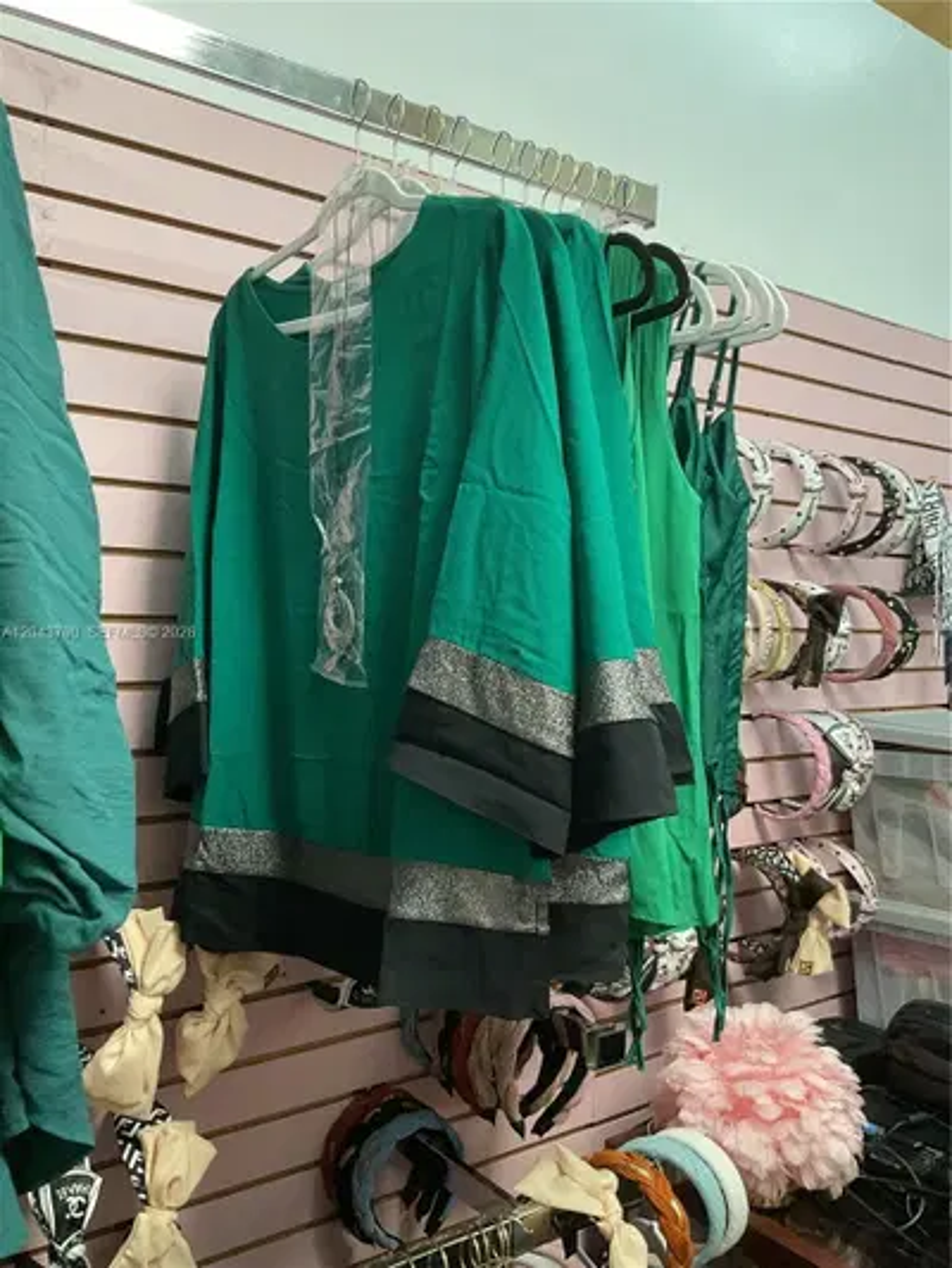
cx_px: 476
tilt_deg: -0.2
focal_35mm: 29
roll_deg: -0.5
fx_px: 1063
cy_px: 634
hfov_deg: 48.2
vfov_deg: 61.6
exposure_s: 1/60
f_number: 1.8
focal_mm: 3
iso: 160
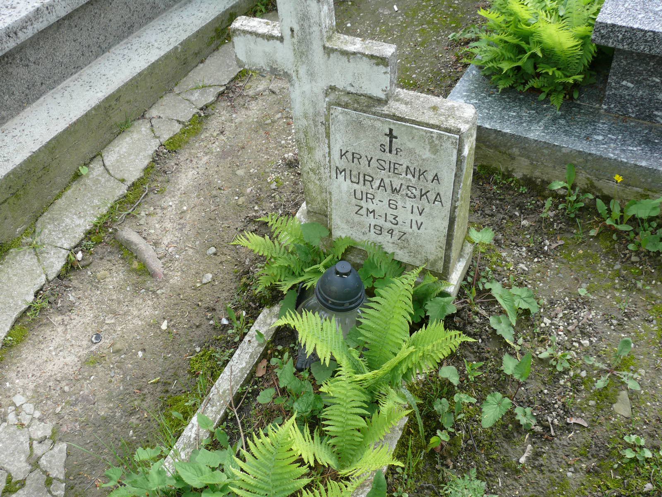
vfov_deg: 40.7
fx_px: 669
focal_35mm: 35
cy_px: 248
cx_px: 331
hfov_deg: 52.6
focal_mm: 7.4
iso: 100
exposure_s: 1/100
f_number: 4
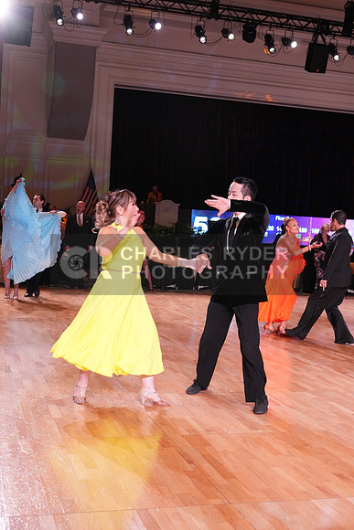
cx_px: 177
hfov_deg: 29.9
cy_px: 265
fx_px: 663
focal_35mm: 45
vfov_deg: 43.6
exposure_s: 1/250
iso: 2000
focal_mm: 45
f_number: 5.6
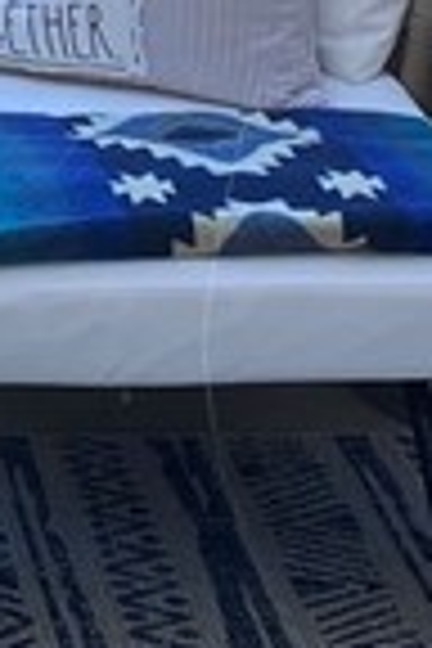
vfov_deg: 10.3
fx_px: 3456
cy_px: -333
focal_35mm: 192
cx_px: -774
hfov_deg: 6.6
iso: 32
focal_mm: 4.25
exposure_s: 1/160
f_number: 1.8
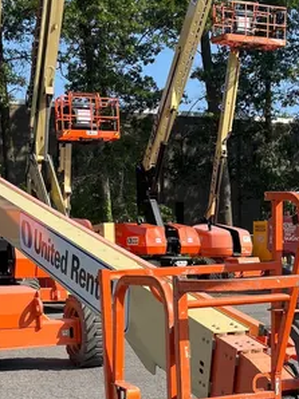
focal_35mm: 64
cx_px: 182
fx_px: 738
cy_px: 364
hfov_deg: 22.9
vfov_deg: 29.0
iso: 50
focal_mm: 5.1
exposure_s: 1/1832
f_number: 1.6
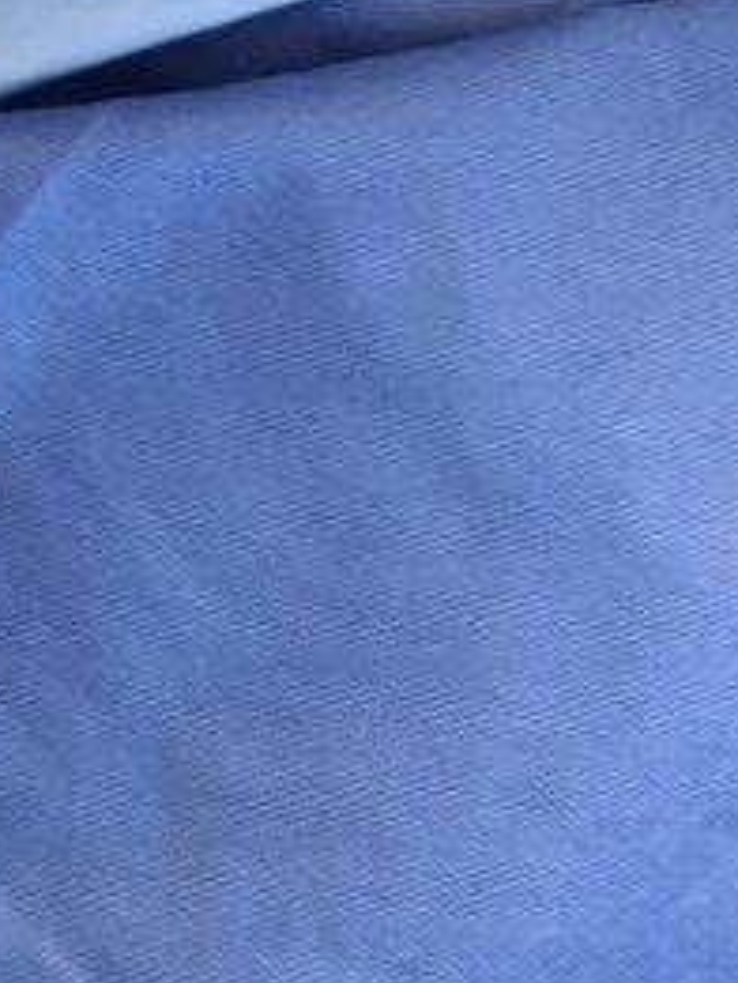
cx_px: 734
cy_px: -1642
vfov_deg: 10.4
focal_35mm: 153
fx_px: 4346
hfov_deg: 9.6
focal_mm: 5.4
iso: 64
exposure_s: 1/50
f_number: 1.8
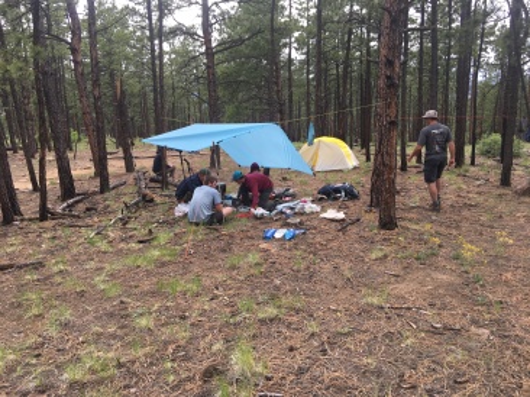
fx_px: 444
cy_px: 198
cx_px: 265
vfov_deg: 48.2
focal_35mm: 29
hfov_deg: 61.7
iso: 25
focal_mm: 4.15
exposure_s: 1/240
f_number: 2.2
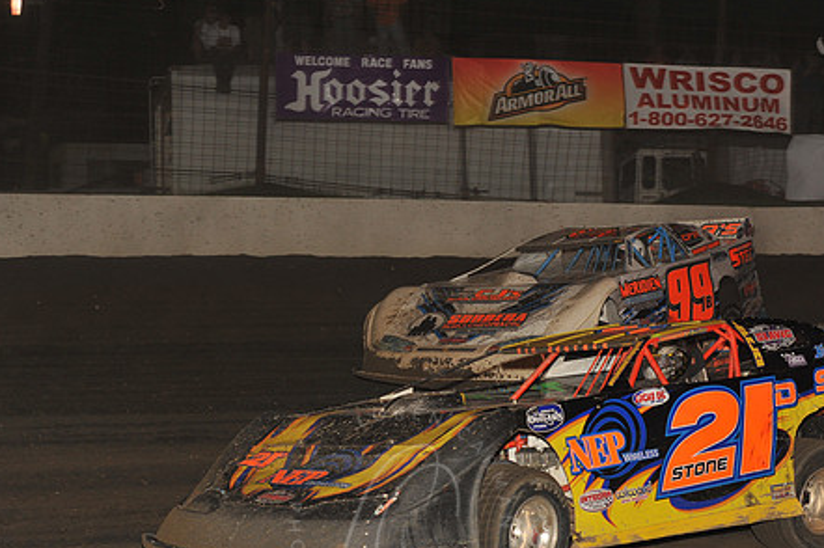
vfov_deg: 13.0
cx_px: 399
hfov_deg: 19.5
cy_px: 347
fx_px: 2401
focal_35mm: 105
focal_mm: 80
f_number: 6.3
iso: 800
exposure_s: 1/320
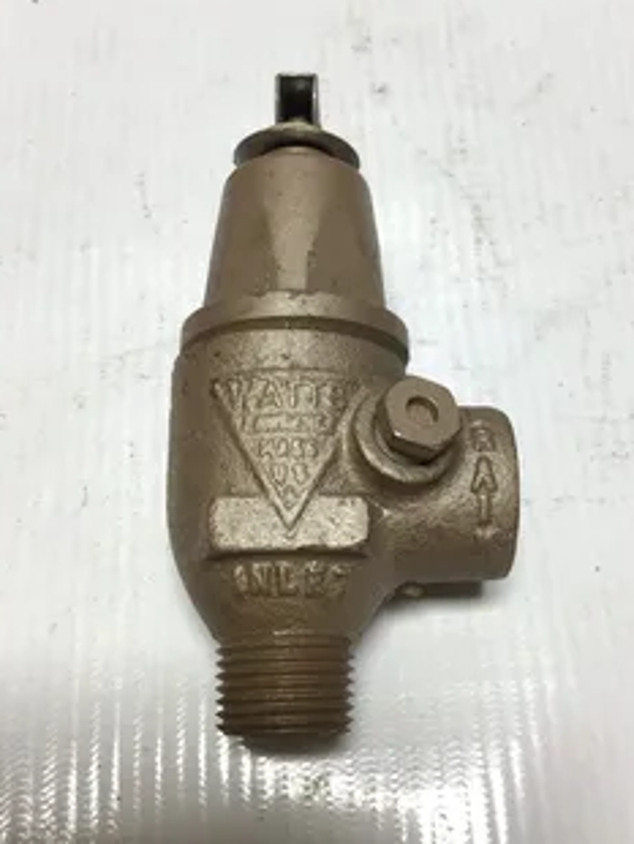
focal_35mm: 40
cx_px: 335
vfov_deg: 46.8
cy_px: 430
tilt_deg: -67.4
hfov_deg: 36.0
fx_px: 975
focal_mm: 3.3
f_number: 2.4
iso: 25
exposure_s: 1/120
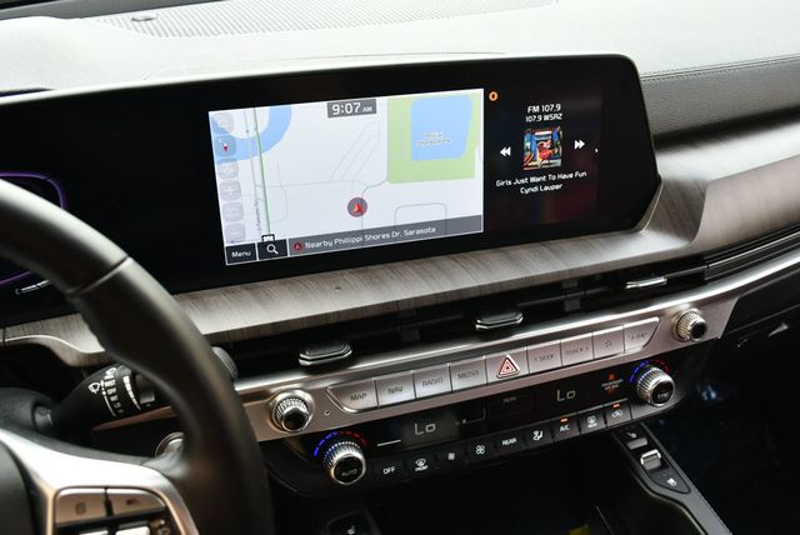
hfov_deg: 53.1
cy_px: 268
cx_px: 400
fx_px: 801
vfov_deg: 36.9
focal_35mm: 36
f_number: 3.5
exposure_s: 1/250
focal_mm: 18
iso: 450
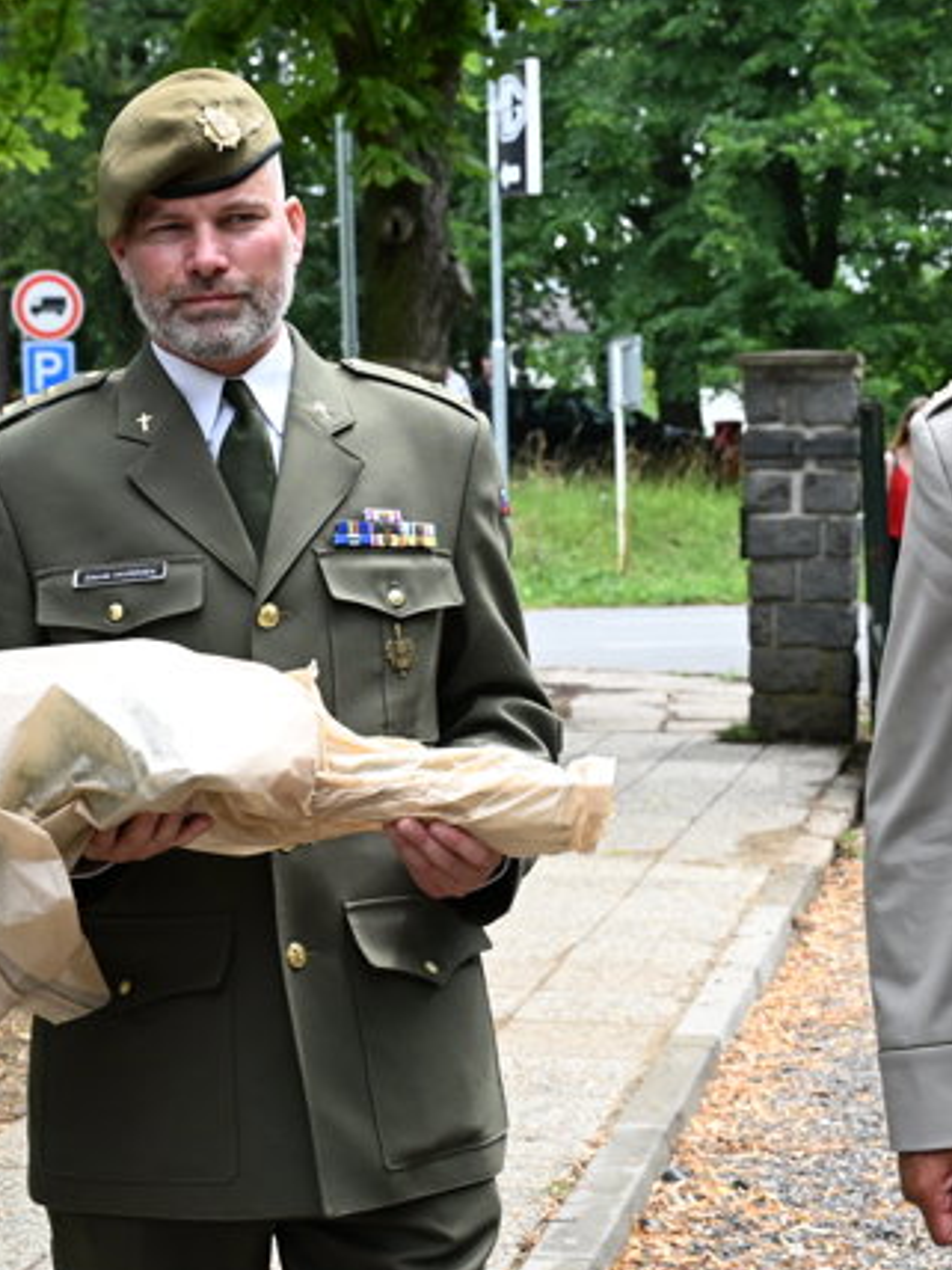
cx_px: 670
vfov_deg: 24.7
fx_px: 2897
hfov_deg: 18.6
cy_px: 644
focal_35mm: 79
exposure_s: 1/1600
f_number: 5
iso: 1000
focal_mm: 34
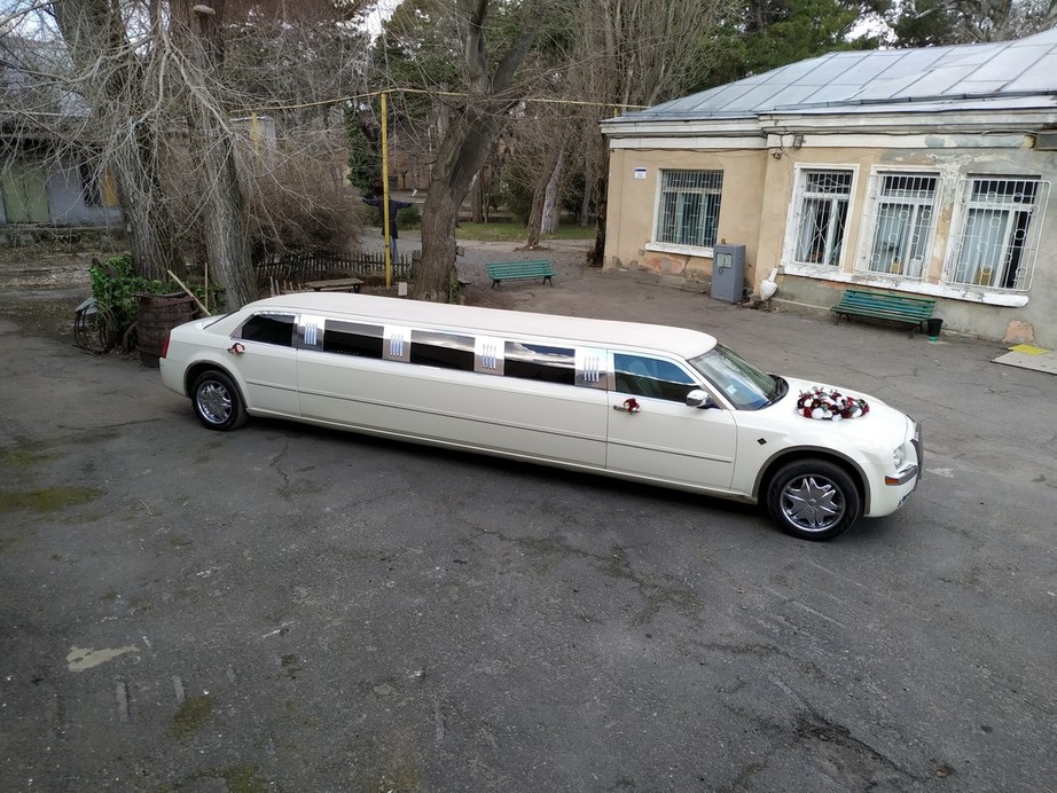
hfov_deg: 71.6
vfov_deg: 56.8
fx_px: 733
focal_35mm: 24
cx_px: 528
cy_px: 396
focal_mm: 3.94
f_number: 1.9
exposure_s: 1/466
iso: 100
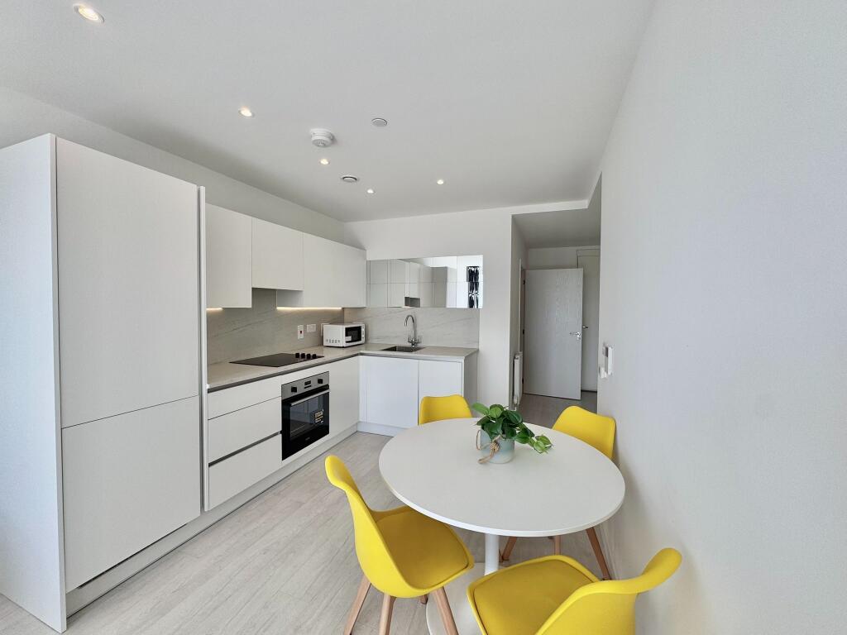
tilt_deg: -1.5
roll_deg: -0.5
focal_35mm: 14
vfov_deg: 85.7
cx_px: 424
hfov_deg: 102.1
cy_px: 318
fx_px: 343
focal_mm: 2.22
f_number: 2.2
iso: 40
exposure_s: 1/273
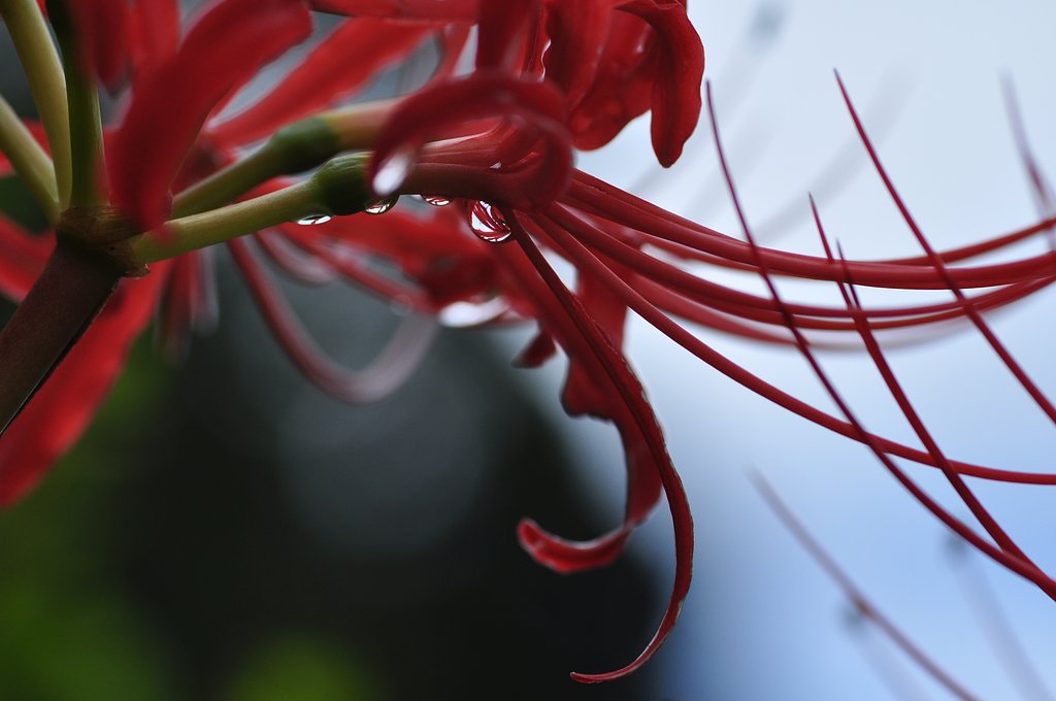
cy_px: 350
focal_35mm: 135
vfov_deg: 10.1
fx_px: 3955
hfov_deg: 15.2
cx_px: 528
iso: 200
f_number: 8
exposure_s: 1/640
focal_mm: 90
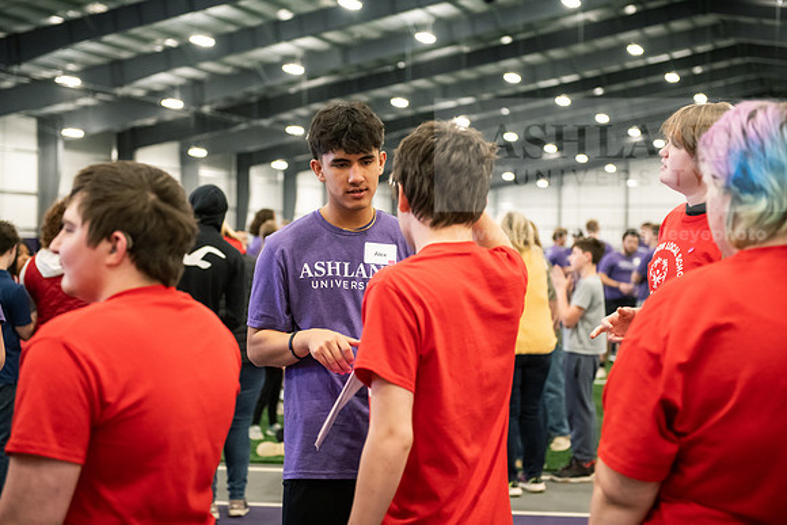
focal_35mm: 58
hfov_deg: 34.5
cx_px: 394
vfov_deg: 23.4
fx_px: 1268
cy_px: 262
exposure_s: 1/200
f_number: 3.2
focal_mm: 58
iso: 4000
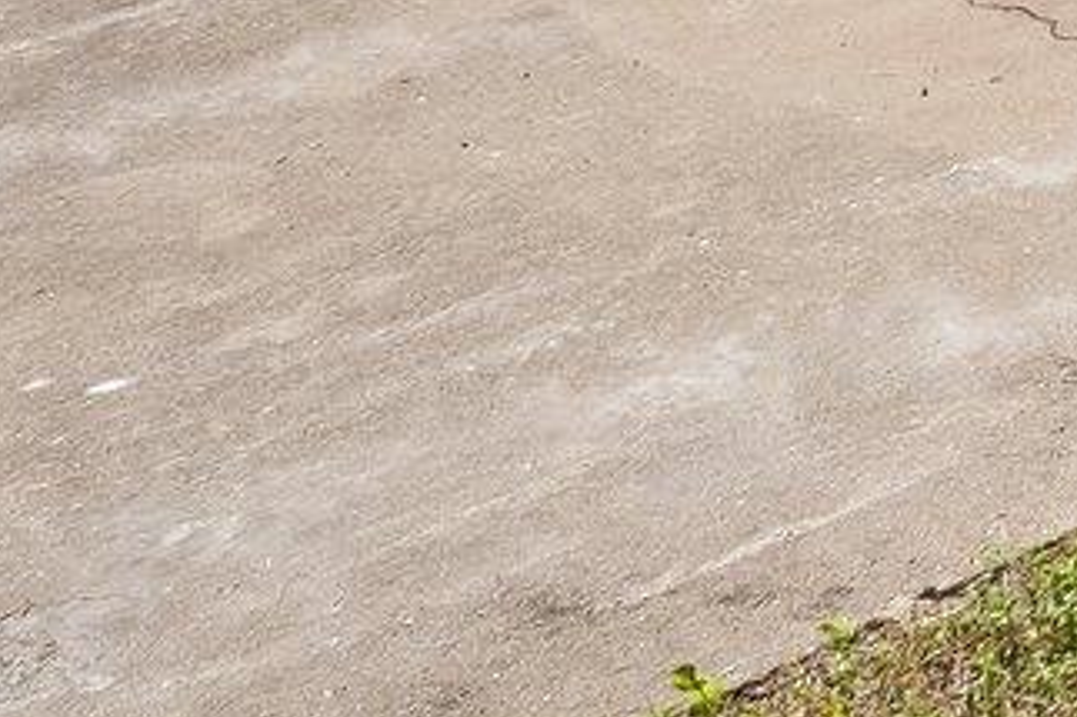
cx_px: 3181
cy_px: -1412
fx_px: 3968
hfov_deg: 10.8
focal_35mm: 133
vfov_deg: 8.6
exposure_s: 1/1000
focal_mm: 20.9
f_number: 8
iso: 400
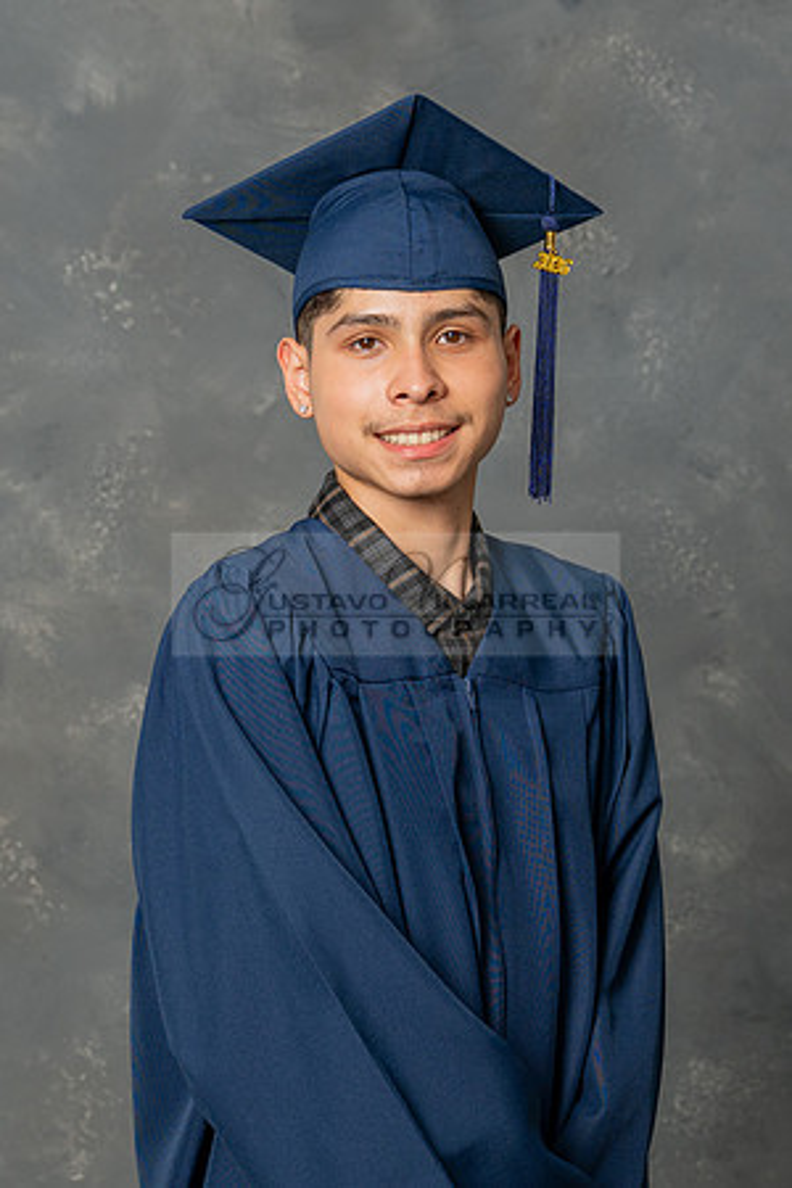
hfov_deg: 12.5
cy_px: 726
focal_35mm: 110
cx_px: 418
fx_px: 3622
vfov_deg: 18.6
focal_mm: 51
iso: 200
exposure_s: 1/200
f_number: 4.5
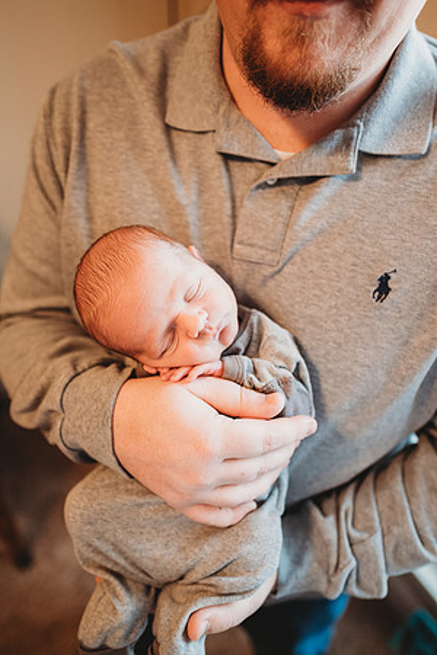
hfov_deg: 53.1
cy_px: 328
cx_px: 218
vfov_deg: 73.7
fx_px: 437
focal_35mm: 24
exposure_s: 1/160
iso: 500
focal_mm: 24
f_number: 2.2
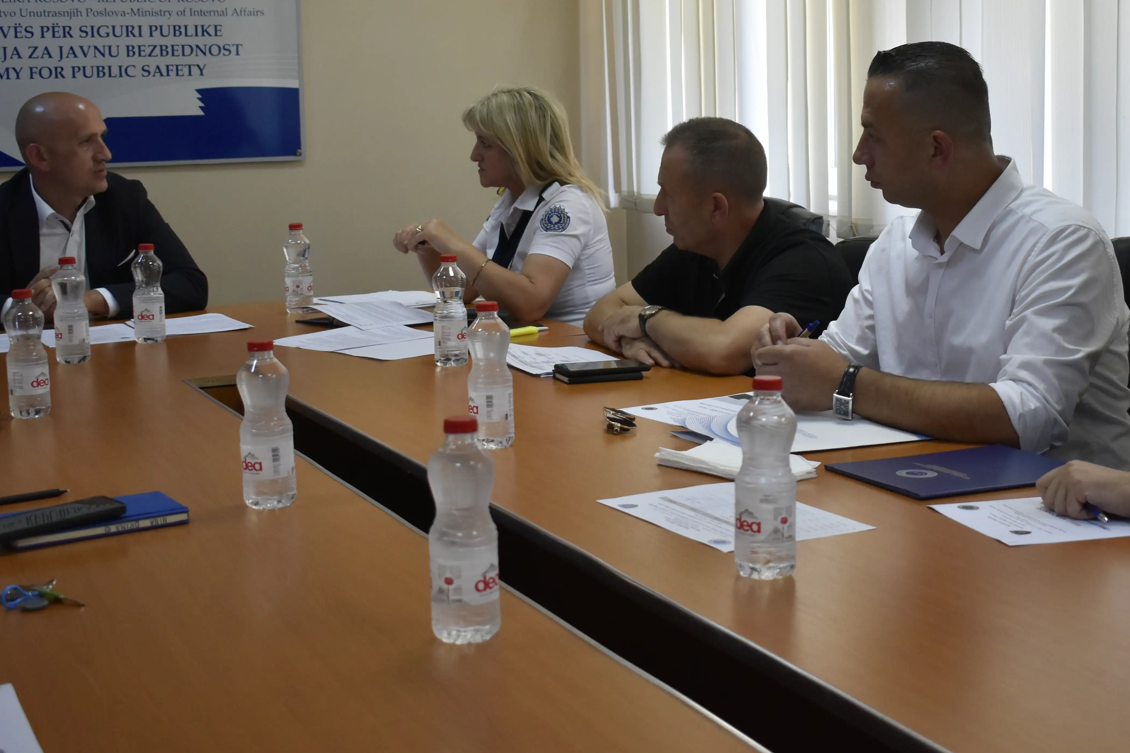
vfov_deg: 24.1
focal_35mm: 56
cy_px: 266
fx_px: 1758
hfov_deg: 35.5
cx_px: 680
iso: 800
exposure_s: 1/160
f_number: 4
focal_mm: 26
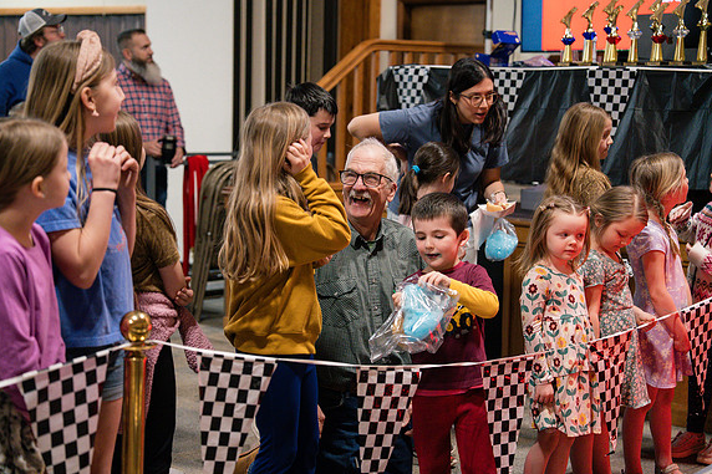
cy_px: 239
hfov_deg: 28.5
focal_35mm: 71
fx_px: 1404
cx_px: 355
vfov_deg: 19.2
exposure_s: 1/320
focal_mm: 70
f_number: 2.8
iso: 2500
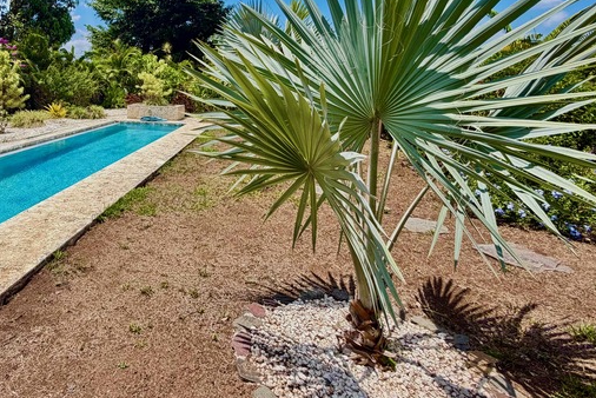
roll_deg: -0.9
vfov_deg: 53.3
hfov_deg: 72.1
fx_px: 381
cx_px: 167
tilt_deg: -5.4
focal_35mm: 23
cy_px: 112
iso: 50
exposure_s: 1/502
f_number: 2.2
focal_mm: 2.22
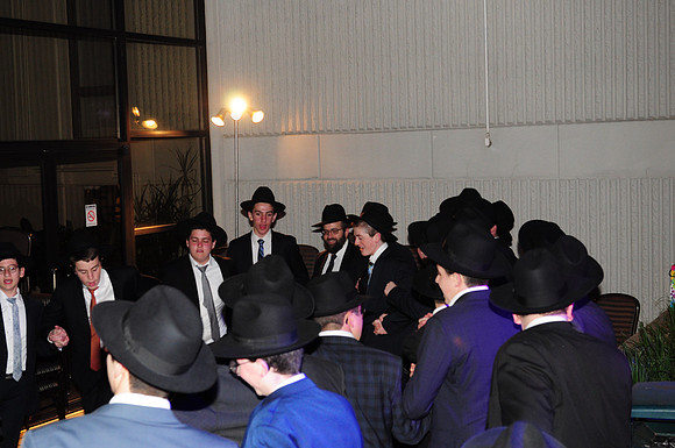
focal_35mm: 54
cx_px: 338
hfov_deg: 36.9
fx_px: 1011
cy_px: 224
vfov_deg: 25.0
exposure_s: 1/60
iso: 800
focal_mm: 36
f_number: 5
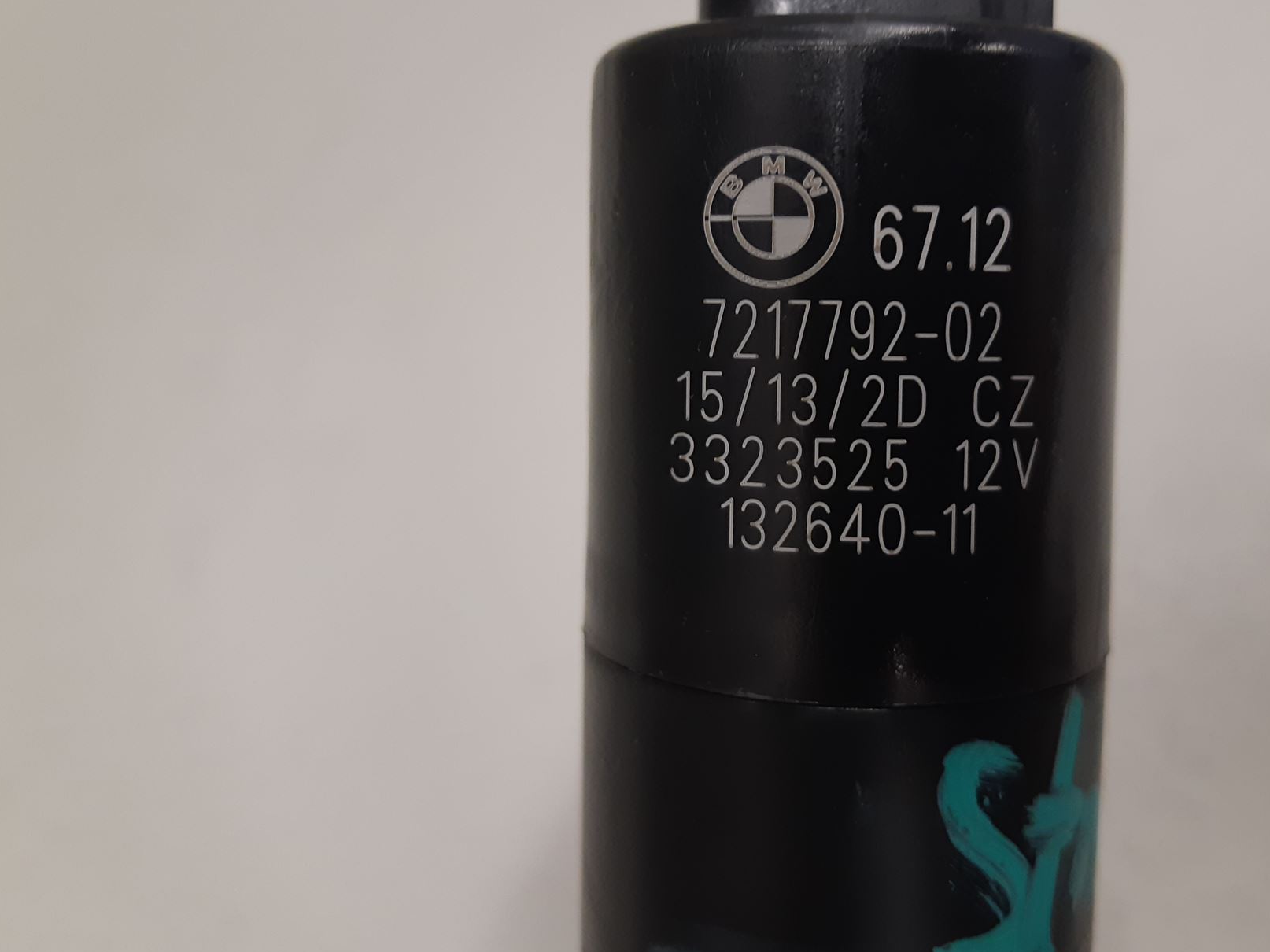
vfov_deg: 42.8
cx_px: 750
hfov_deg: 55.0
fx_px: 1211
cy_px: 389
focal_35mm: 33
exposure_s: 1/50
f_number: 1.7
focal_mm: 3.93
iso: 125
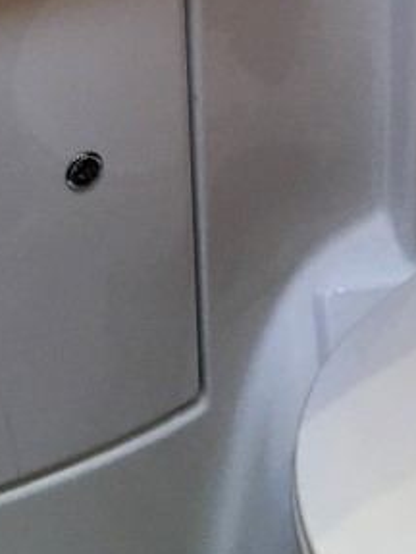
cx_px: 248
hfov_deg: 14.4
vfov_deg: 17.4
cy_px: -239
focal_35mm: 103
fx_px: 1650
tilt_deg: -23.4
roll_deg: +2.1
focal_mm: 4.15
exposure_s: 1/33
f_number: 2.2
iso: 125
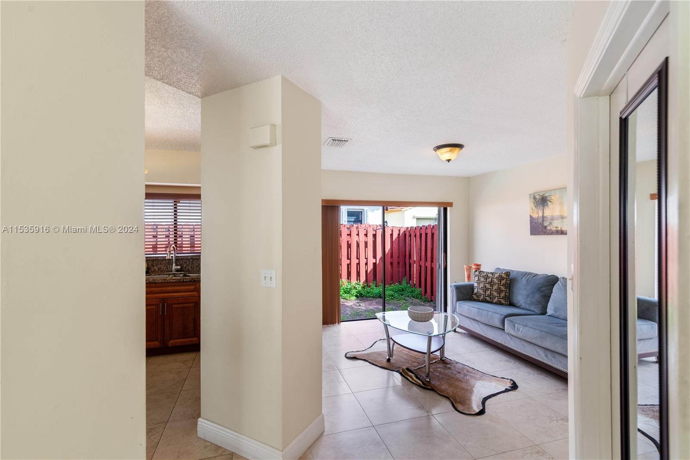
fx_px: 307
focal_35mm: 16
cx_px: 345
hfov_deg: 96.7
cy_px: 230
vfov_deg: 73.8
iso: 320
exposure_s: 1/15
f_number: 7.1
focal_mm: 16
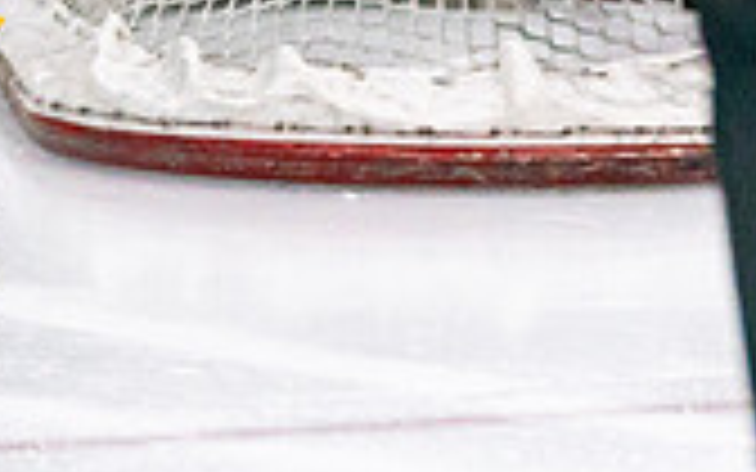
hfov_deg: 4.5
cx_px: -278
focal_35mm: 461
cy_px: -371
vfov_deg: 2.8
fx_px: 9498
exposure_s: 1/1600
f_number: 2.8
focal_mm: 105
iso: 4000
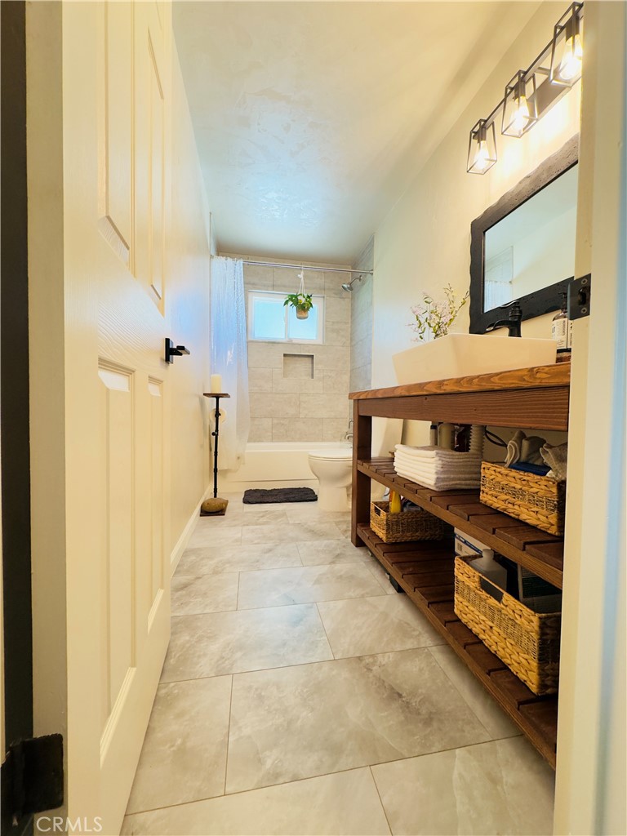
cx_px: 314
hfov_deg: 85.7
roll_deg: -0.8
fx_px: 338
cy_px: 418
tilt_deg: -1.5
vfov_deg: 102.1
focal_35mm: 14
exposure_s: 1/60
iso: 400
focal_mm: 2.22
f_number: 2.2
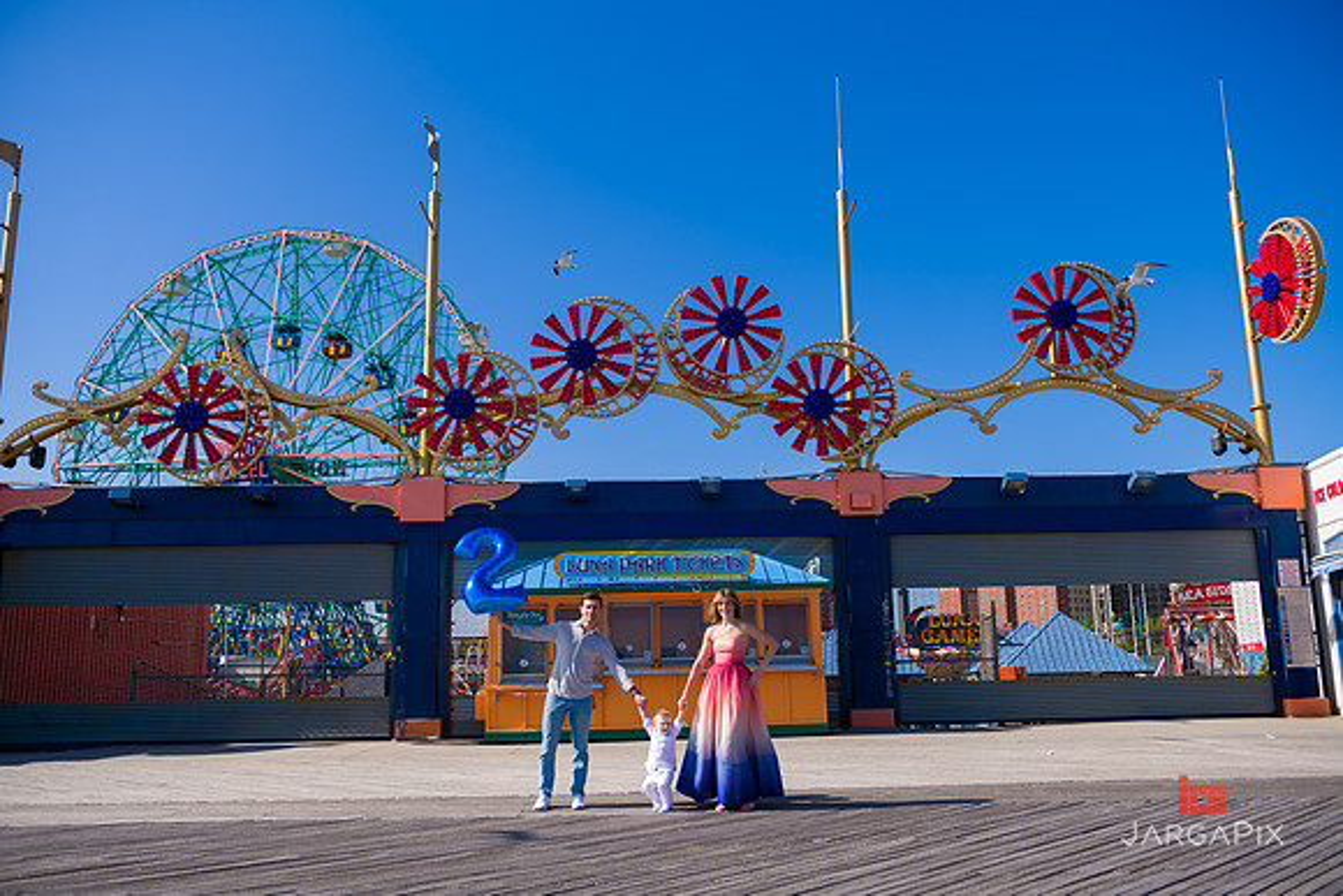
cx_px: 672
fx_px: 1157
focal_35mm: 31
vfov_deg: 42.3
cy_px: 448
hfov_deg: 60.3
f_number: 5
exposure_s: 1/1600
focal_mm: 31
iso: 200
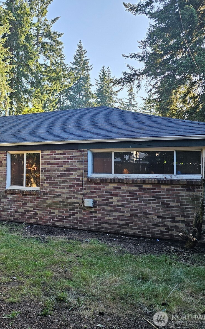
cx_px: 3
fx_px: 295
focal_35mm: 33
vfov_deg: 58.1
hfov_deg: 35.0
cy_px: 163
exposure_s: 1/359
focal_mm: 6.3
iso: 80
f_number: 1.7
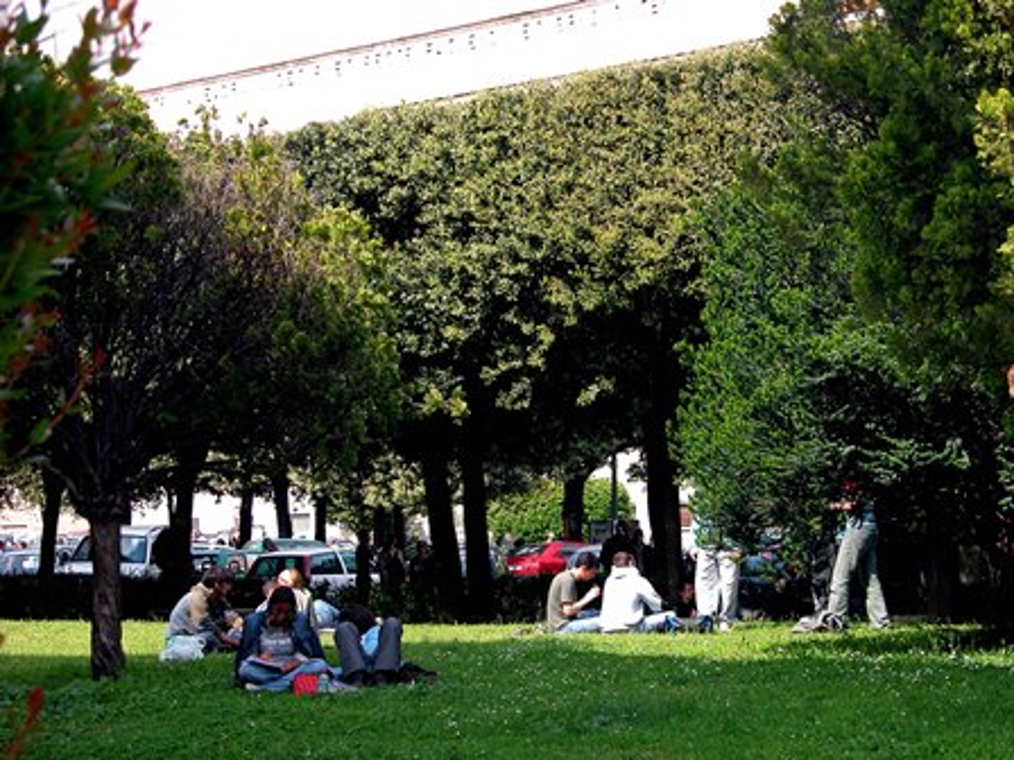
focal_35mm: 92
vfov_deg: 16.1
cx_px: 507
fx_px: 2695
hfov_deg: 21.3
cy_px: 380
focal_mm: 23.7
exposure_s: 1/263
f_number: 4
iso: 100
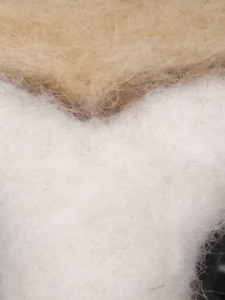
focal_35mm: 80
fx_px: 693
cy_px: 233
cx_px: 89
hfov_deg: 18.4
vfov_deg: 24.1
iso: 38
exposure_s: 1/275
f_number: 2.2
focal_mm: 3.46
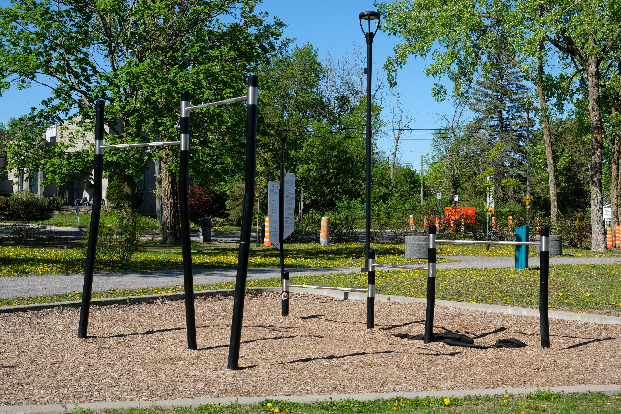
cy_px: 207
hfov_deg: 38.9
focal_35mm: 51
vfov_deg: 26.5
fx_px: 880
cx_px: 310
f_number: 8
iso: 200
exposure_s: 1/320
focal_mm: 34.3
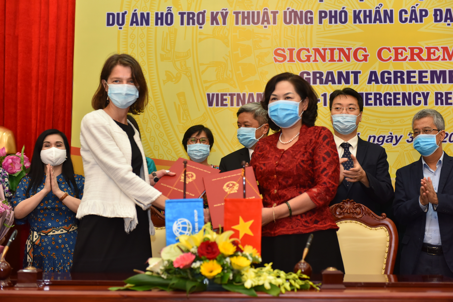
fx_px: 780
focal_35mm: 62
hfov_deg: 32.4
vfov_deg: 21.9
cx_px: 226
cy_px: 151
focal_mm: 62
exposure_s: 1/125
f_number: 3.5
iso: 1000
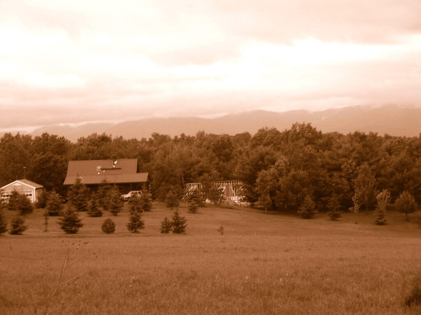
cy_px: 158
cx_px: 210
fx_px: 1253
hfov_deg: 19.1
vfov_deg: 14.4
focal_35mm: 103
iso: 100
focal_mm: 20.91
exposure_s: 1/90
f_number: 3.6
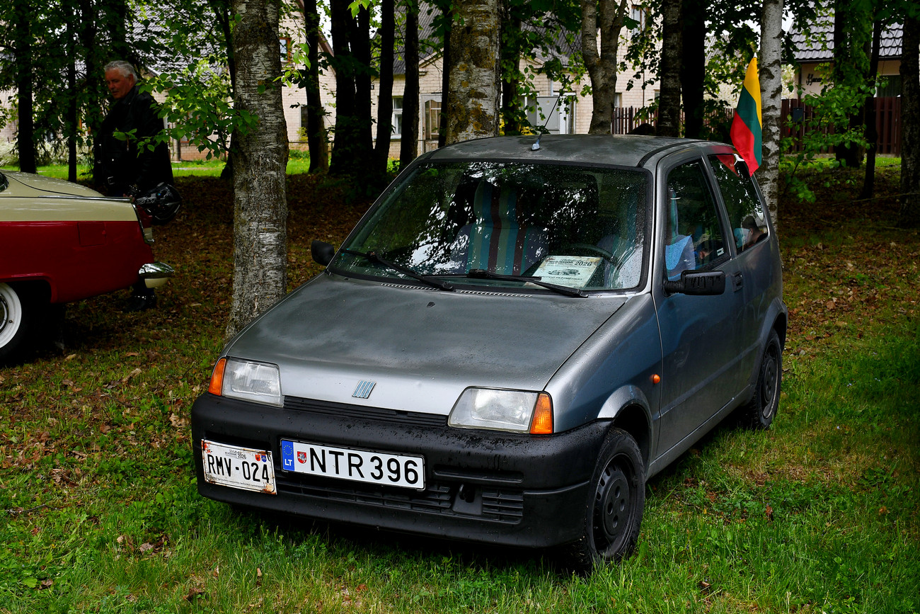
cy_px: 307
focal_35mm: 40
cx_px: 460
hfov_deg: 48.5
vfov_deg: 33.4
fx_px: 1022
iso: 200
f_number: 6.3
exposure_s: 1/160
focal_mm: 27
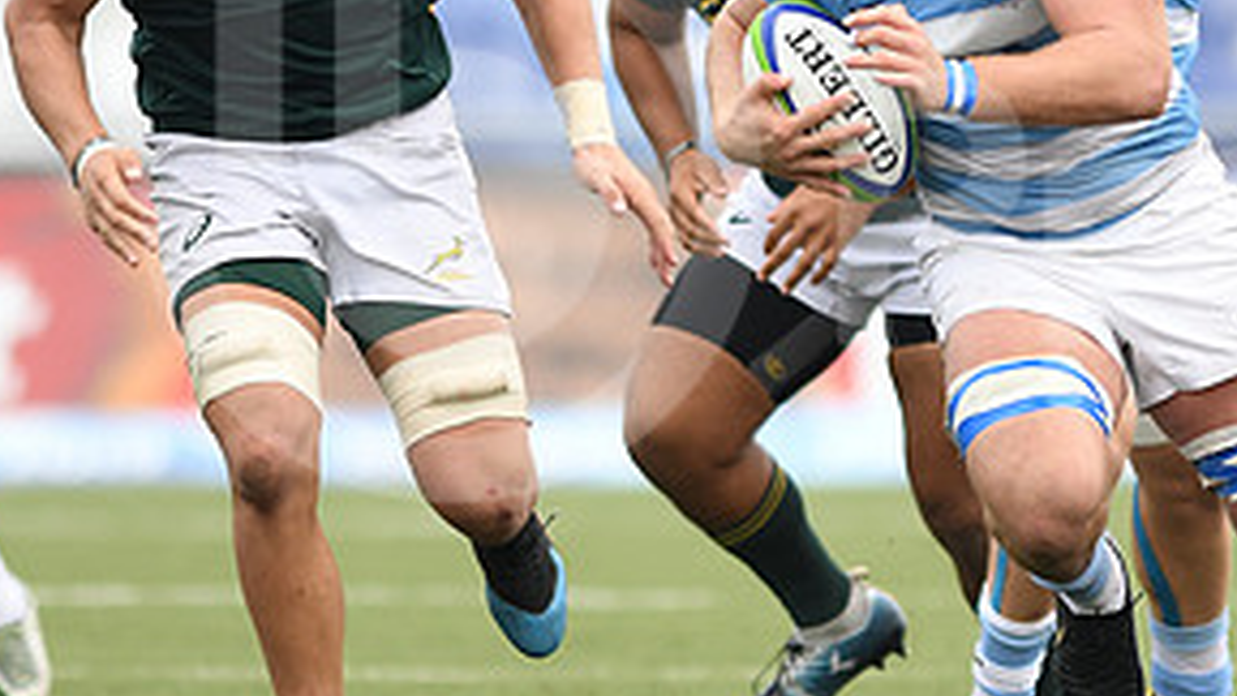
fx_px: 31160
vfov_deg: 1.3
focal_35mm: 950
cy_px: 198
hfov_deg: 2.3
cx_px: 1181
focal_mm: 300
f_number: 2.8
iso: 320
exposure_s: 1/1250
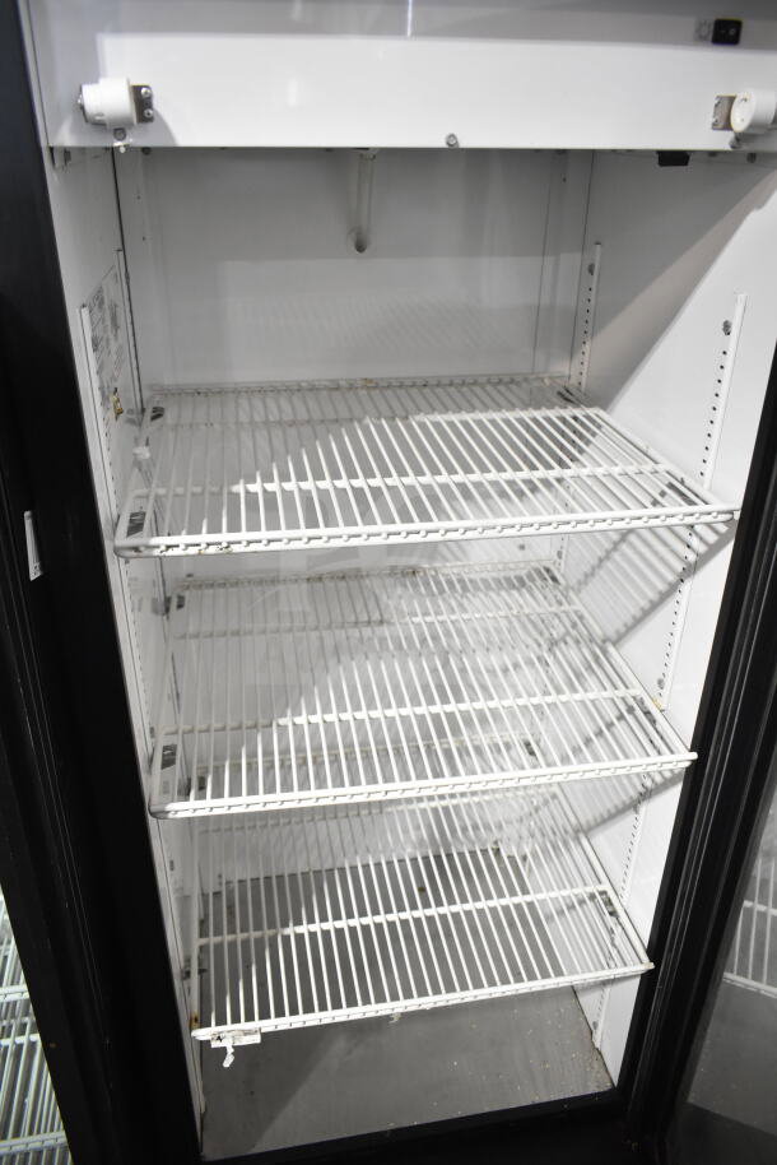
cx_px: 388
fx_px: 873
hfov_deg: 48.0
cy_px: 582
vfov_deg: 67.4
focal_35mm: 27
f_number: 3.5
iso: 1600
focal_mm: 18
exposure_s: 1/50
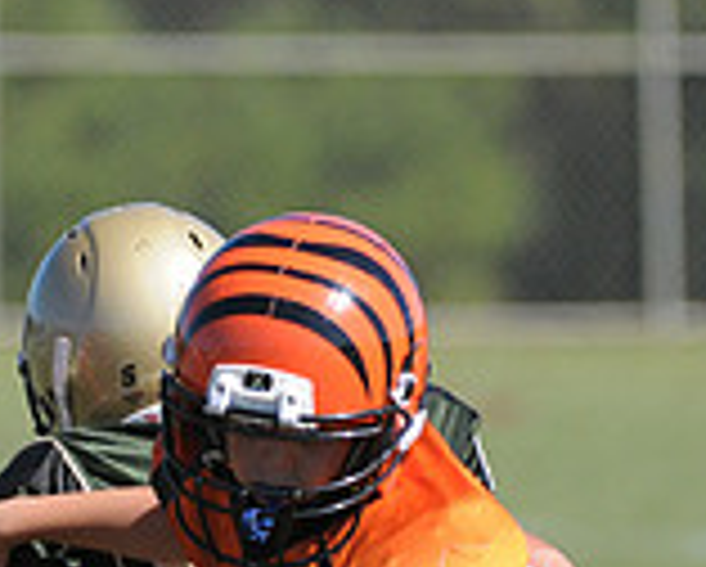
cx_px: 103
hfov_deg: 1.6
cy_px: 803
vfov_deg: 1.2
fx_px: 26046
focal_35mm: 1245
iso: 640
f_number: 4
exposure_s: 1/4000
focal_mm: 240
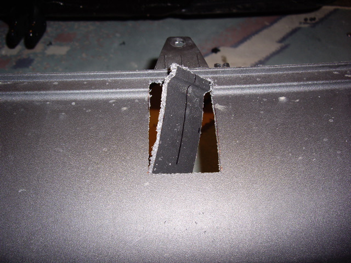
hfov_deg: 49.0
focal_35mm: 38
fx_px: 385
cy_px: 132
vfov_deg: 37.7
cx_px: 176
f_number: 2.8
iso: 100
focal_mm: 7.9
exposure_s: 1/40
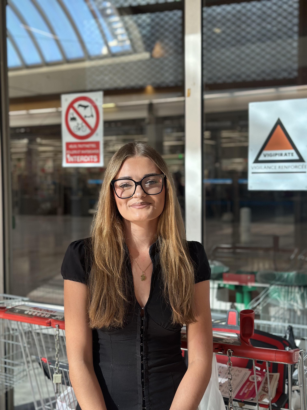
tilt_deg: -1.5
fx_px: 568
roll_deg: +0.4
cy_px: 205
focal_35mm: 48
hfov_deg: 30.3
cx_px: 154
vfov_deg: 39.7
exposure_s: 1/1227
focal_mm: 6.86
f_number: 1.78
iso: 80
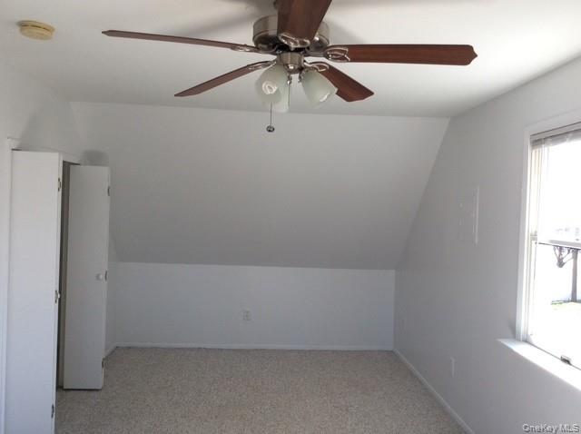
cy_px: 217
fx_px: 536
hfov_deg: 56.9
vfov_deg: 44.1
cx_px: 290
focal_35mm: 32
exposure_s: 1/120
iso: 40
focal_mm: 3.3
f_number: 2.4
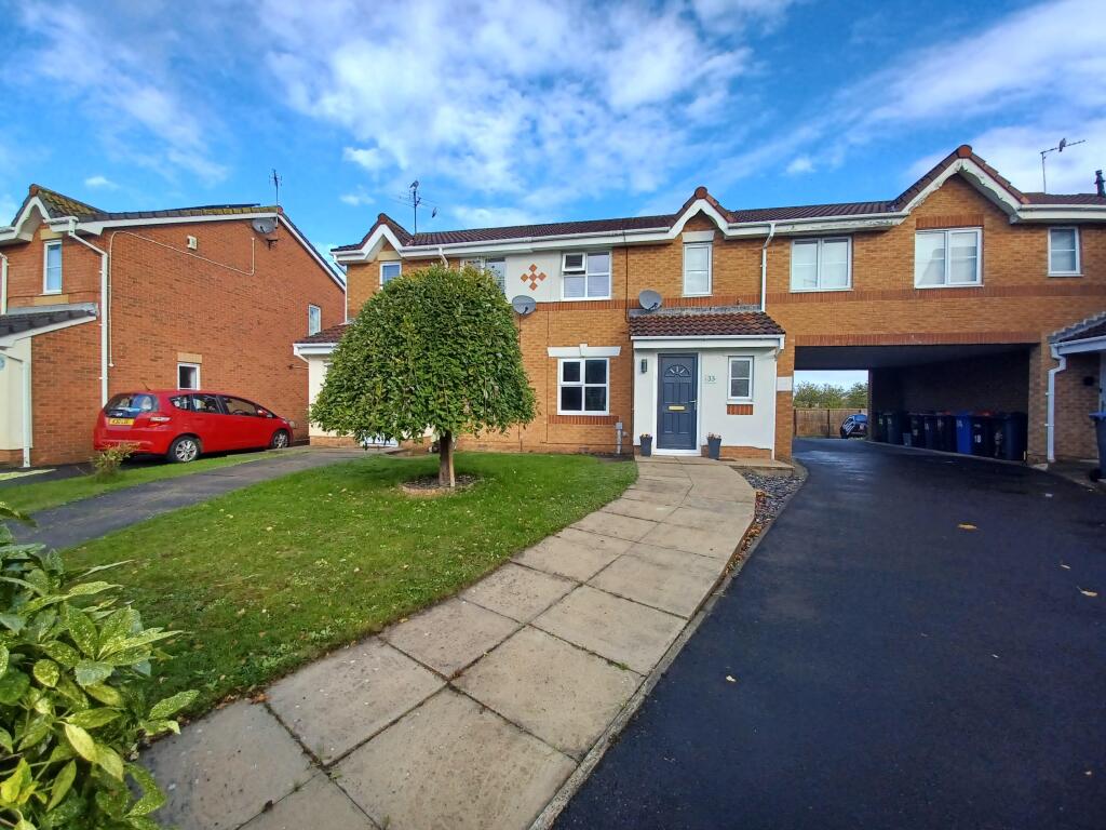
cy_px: 415
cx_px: 553
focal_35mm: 13
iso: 40
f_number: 2.2
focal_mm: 1.42
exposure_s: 1/561
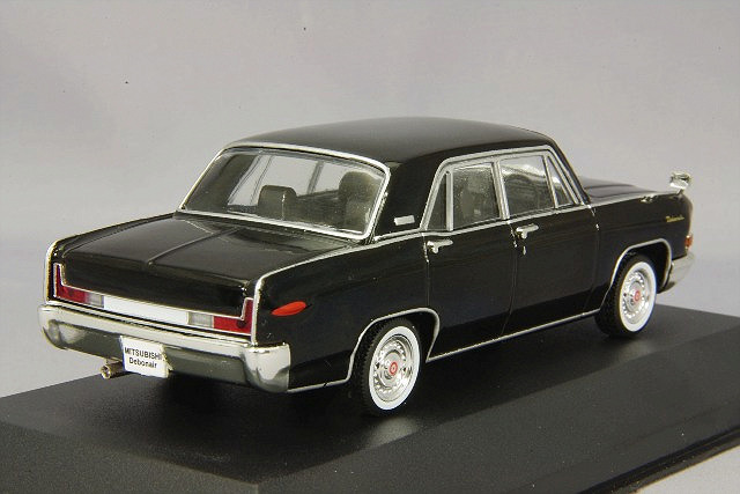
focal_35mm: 112
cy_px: 247
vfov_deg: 12.2
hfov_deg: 18.3
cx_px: 370
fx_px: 2303
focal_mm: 75
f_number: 32
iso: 400
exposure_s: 1
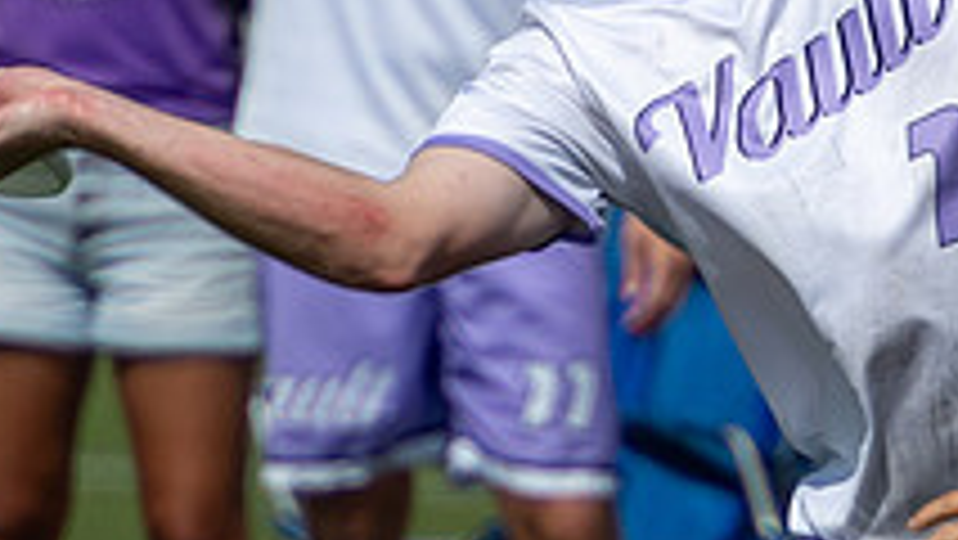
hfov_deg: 1.0
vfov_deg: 0.5
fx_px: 57126
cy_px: -123
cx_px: 887
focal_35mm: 2248
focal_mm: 400
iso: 220
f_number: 5.6
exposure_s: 1/2500
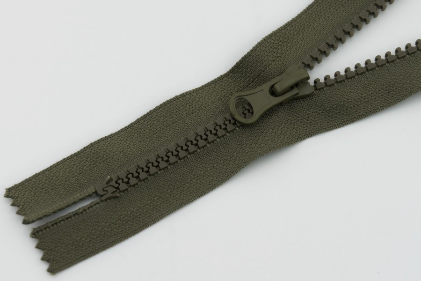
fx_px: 965
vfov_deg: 16.6
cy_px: 140
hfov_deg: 24.6
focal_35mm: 82
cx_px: 210
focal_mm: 55
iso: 200
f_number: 9
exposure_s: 1/320
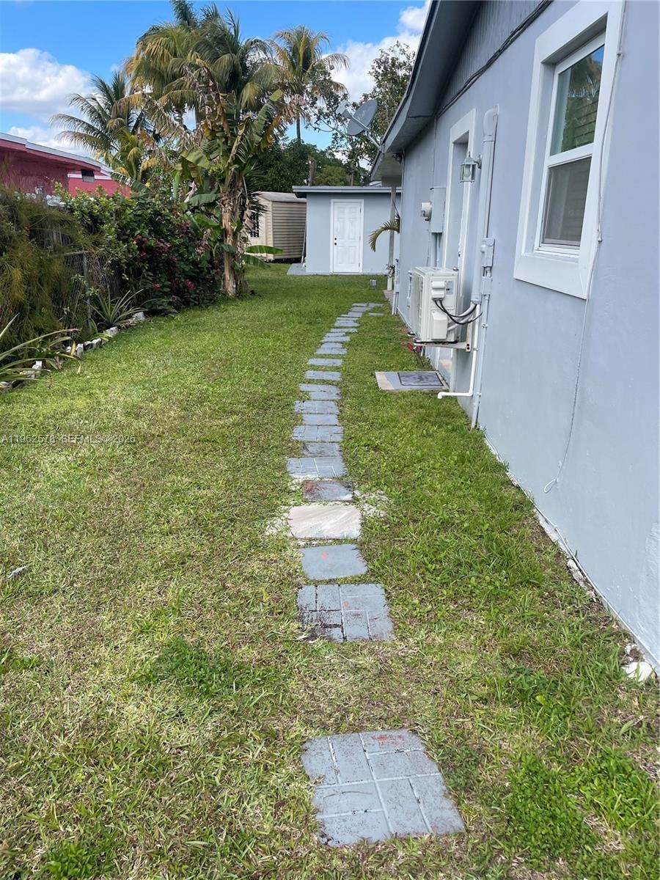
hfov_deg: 53.1
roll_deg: -0.4
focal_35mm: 26
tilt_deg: -14.8
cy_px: 440
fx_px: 661
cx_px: 330
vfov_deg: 67.3
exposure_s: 1/1553
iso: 32
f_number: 1.6
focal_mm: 4.2
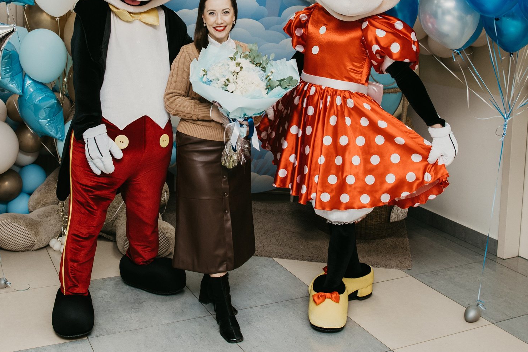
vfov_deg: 29.6
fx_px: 645
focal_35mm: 44
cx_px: 221
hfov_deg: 44.3
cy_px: 56
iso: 200
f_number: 4
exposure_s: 1/160
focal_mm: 24
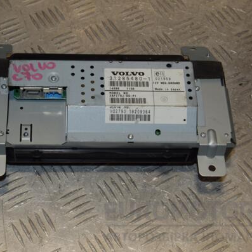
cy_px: 126
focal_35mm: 81
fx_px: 667
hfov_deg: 21.3
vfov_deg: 21.4
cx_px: 93
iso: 800
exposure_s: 1/200
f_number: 10
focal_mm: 42
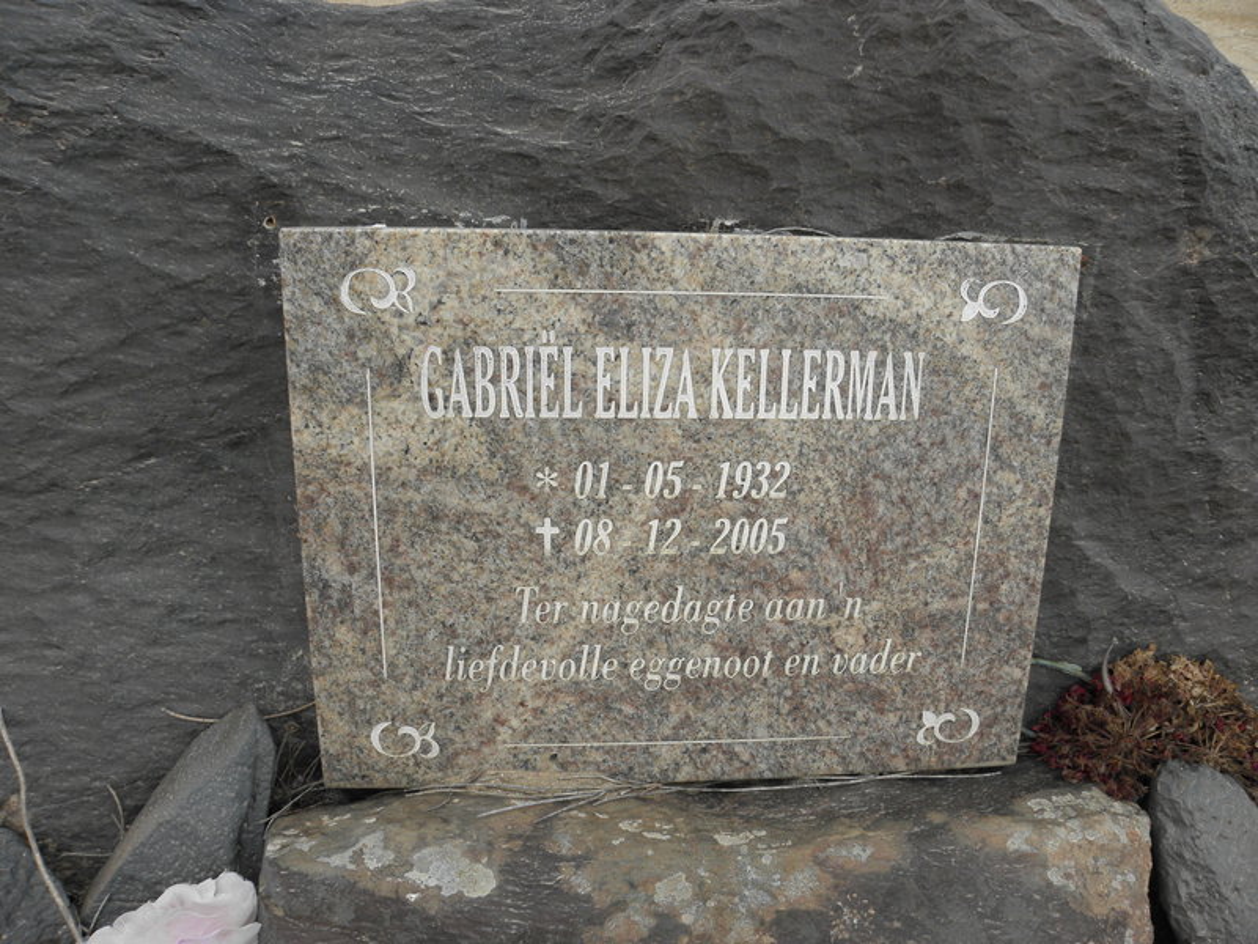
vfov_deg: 53.1
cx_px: 629
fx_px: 945
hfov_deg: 67.3
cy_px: 472
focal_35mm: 26
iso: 64
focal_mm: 4.6
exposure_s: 1/60
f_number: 3.5
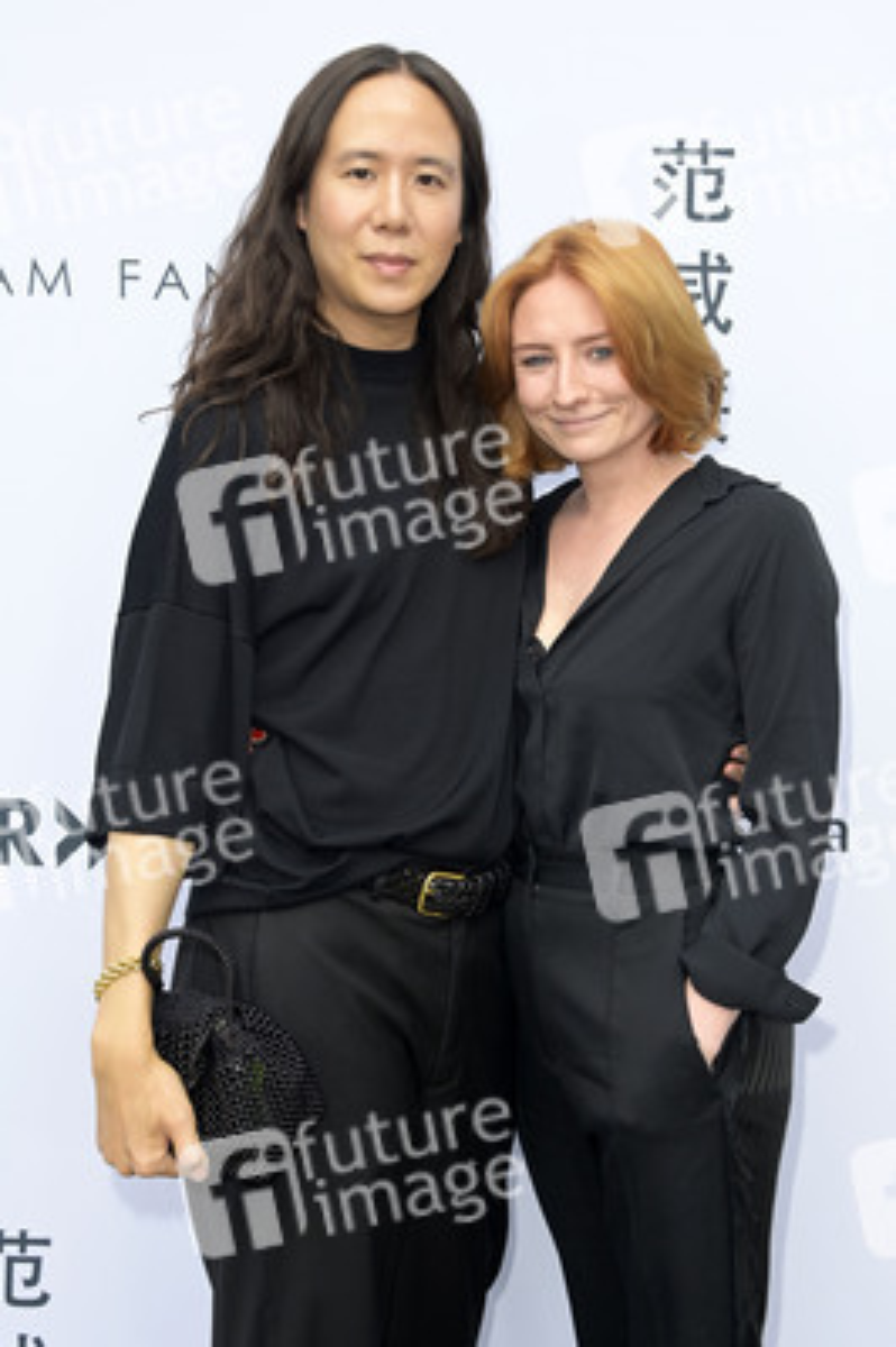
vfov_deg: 41.1
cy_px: 674
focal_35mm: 48
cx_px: 448
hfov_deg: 28.0
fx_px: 1795
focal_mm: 48
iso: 640
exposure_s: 1/200
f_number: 5.6
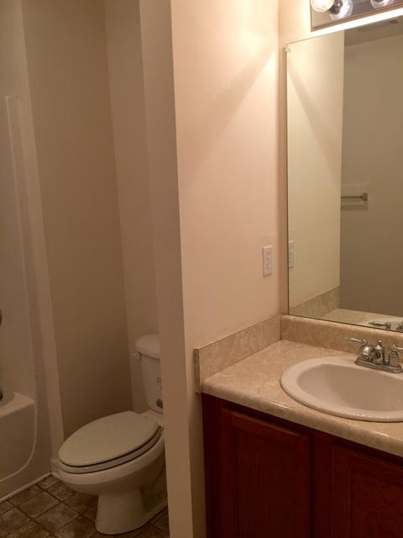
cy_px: 269
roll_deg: +2.7
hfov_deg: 48.2
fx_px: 450
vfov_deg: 61.7
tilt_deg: -8.9
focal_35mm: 29
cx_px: 202
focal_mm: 4.15
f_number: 2.2
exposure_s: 1/30
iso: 40
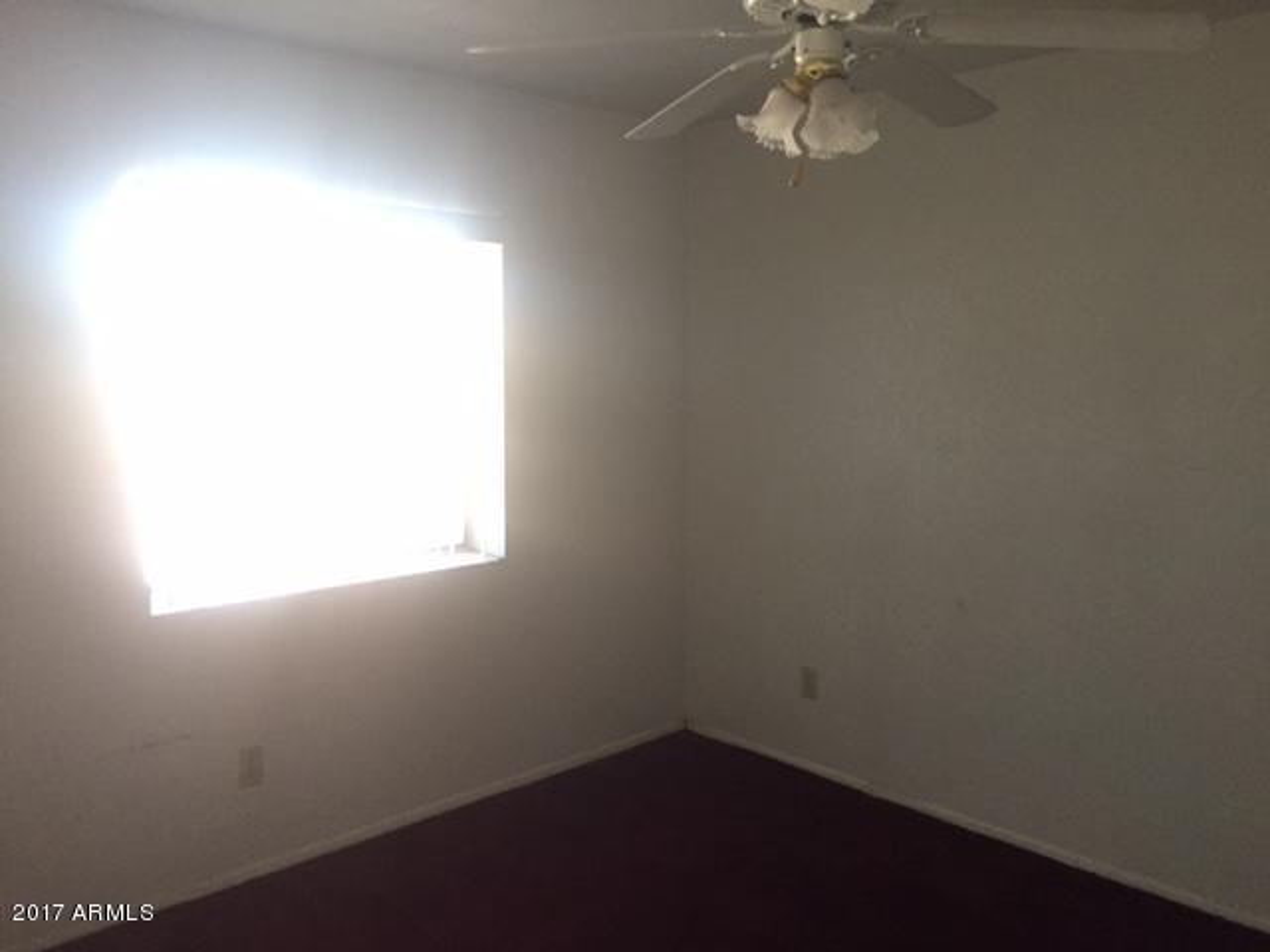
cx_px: 635
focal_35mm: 29
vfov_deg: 48.2
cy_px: 476
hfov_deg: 61.7
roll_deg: +0.2
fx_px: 1064
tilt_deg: -6.4
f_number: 2.2
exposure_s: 1/30
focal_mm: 4.15
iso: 160
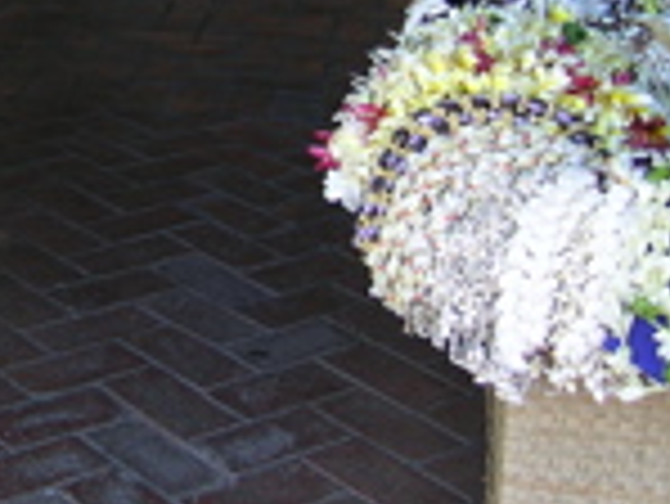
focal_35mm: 101
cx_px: -13
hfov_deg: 18.9
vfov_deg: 14.3
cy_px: -52
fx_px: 1956
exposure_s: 1/62.6
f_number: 3
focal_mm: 7.2
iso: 50
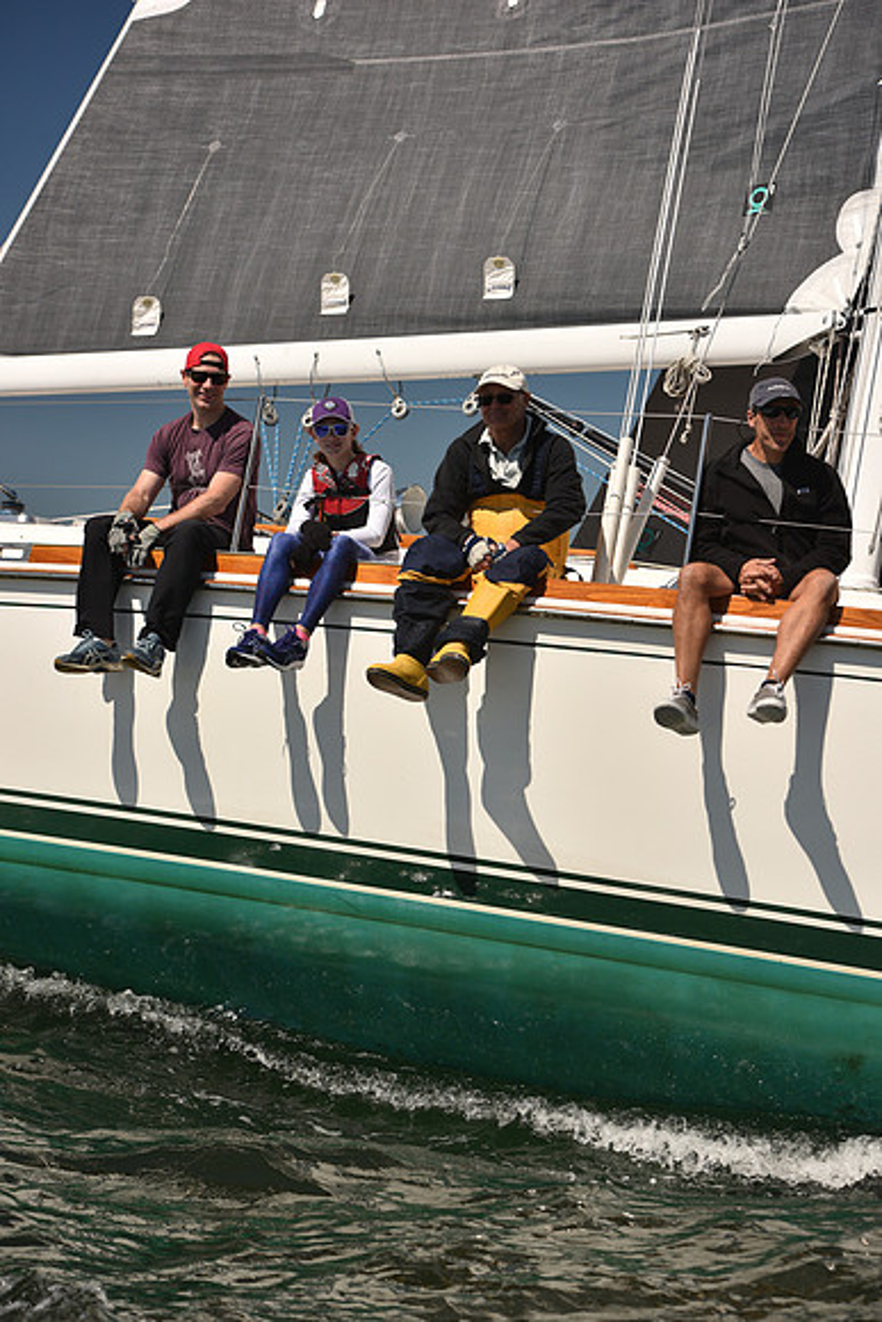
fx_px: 2571
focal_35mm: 70
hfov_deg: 19.5
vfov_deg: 28.8
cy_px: 661
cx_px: 441
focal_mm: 70
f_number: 5
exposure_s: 1/1250
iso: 250
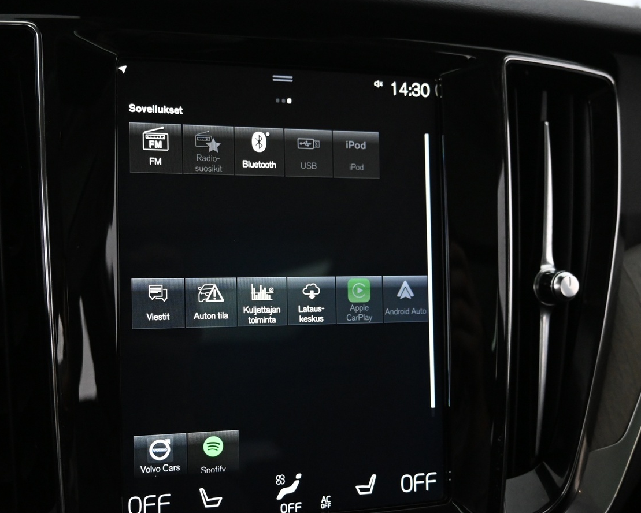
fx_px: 702
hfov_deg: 48.7
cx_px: 244
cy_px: 287
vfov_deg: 40.1
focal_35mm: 37
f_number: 3.5
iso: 2500
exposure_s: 1/30
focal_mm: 18
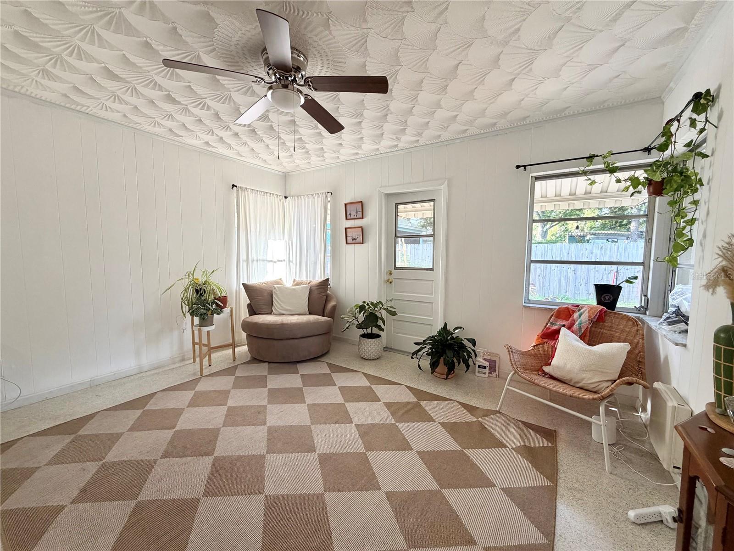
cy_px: 276
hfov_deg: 102.1
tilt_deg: -4.9
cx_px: 367
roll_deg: -0.5
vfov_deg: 85.7
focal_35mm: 14
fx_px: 297
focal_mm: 2.22
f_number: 2.2
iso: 200
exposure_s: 1/120
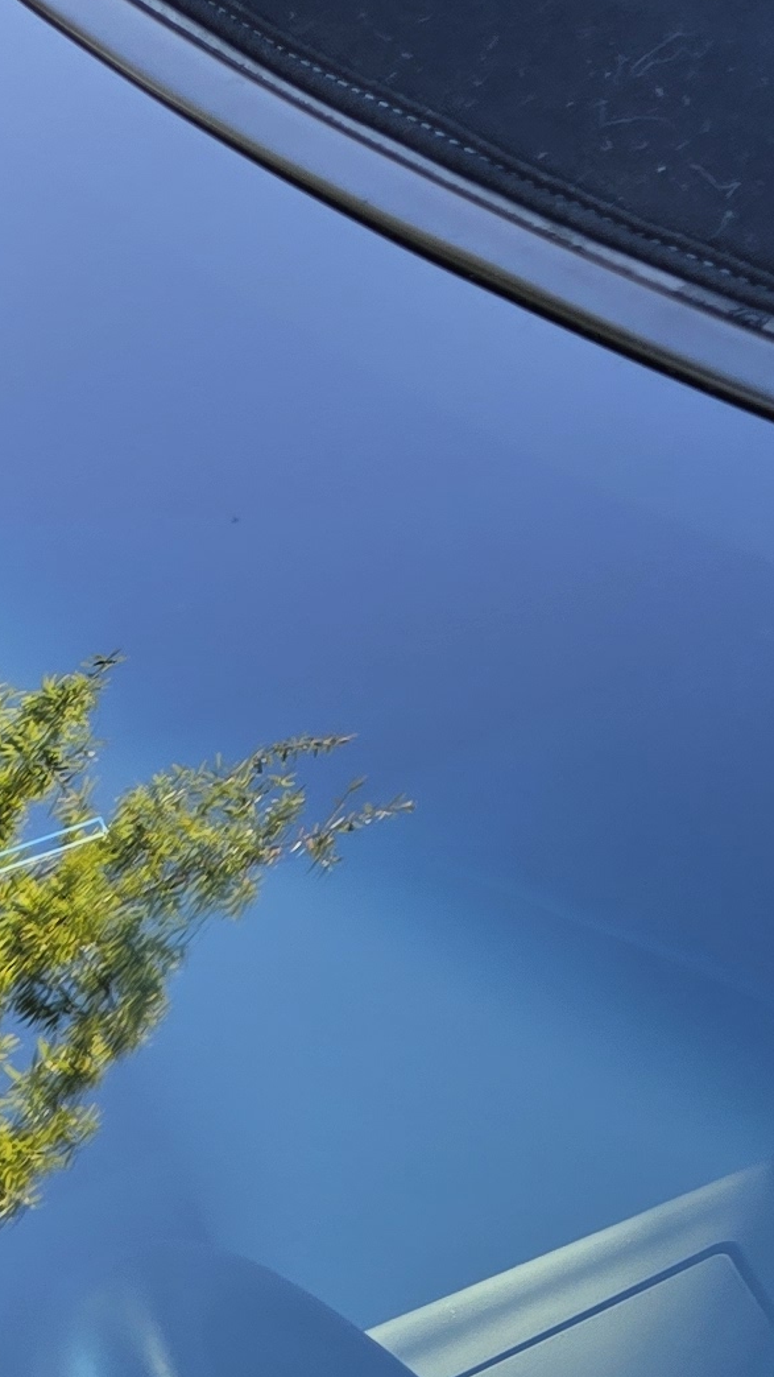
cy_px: 239
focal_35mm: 96
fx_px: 3504
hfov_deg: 9.8
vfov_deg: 21.9
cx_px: 2282
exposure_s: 1/180
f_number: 1.7
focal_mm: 6.3
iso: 25
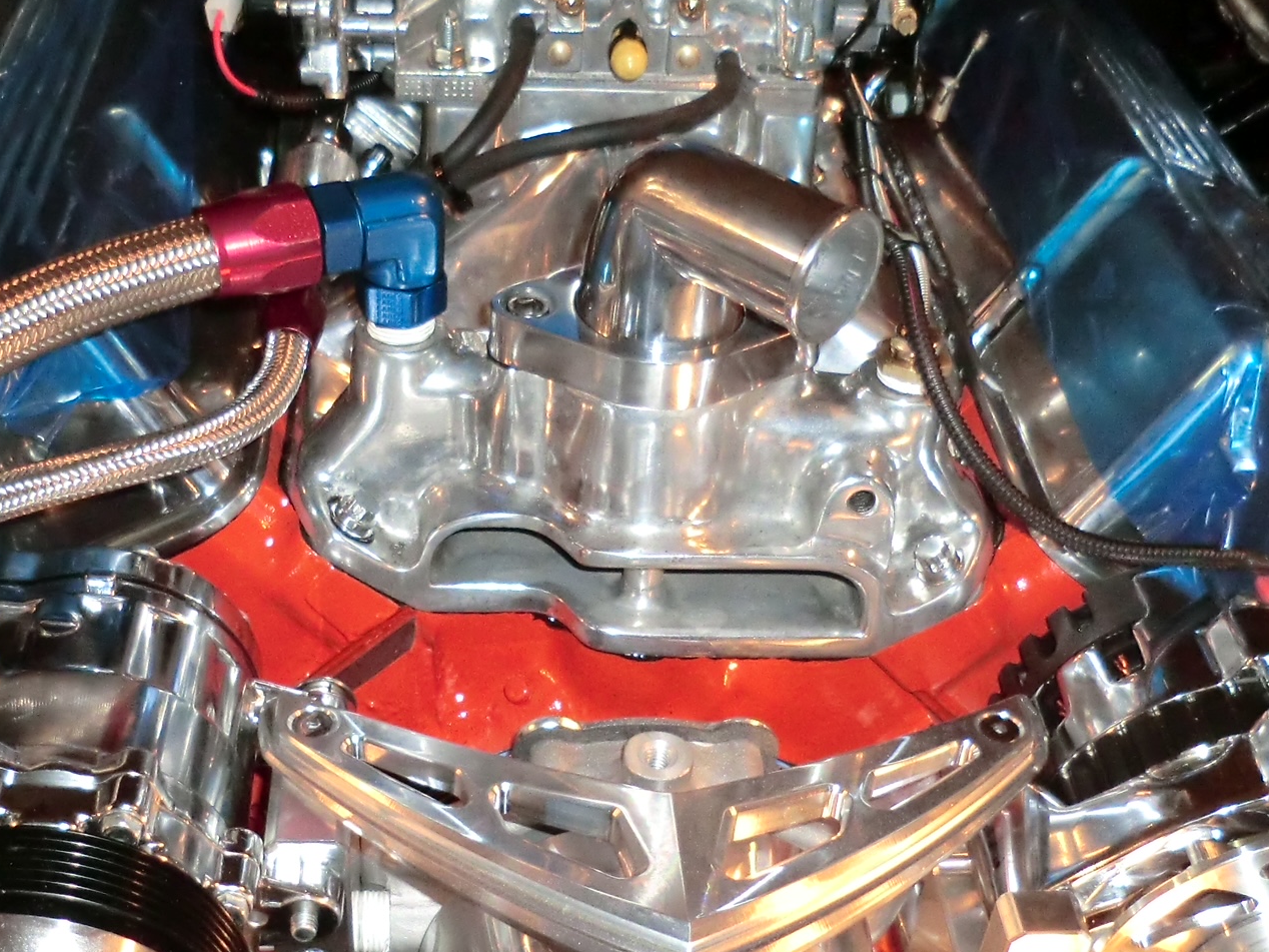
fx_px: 1686
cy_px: 672
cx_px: 527
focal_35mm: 46
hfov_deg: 41.1
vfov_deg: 31.1
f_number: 3.2
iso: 400
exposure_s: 1/60
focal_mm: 4.9
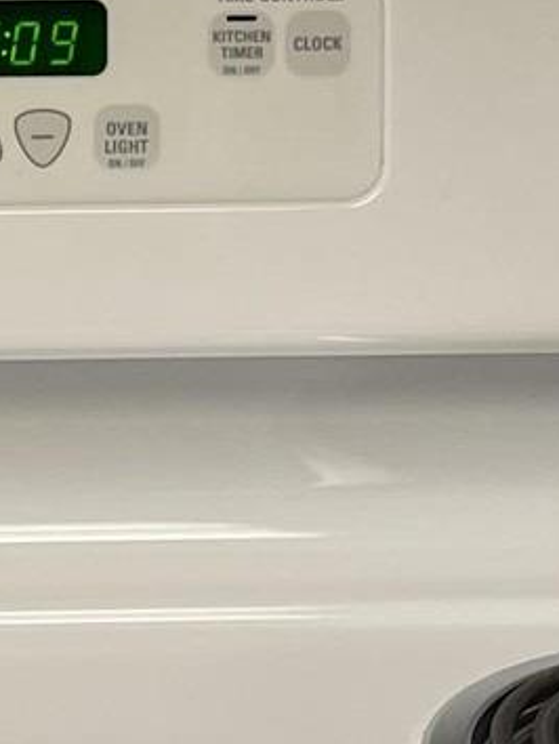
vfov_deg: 11.7
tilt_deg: -16.8
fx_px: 3634
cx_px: -53
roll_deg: +1.0
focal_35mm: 169
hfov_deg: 8.7
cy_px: 179
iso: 80
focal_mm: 4.2
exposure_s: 1/120
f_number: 1.6
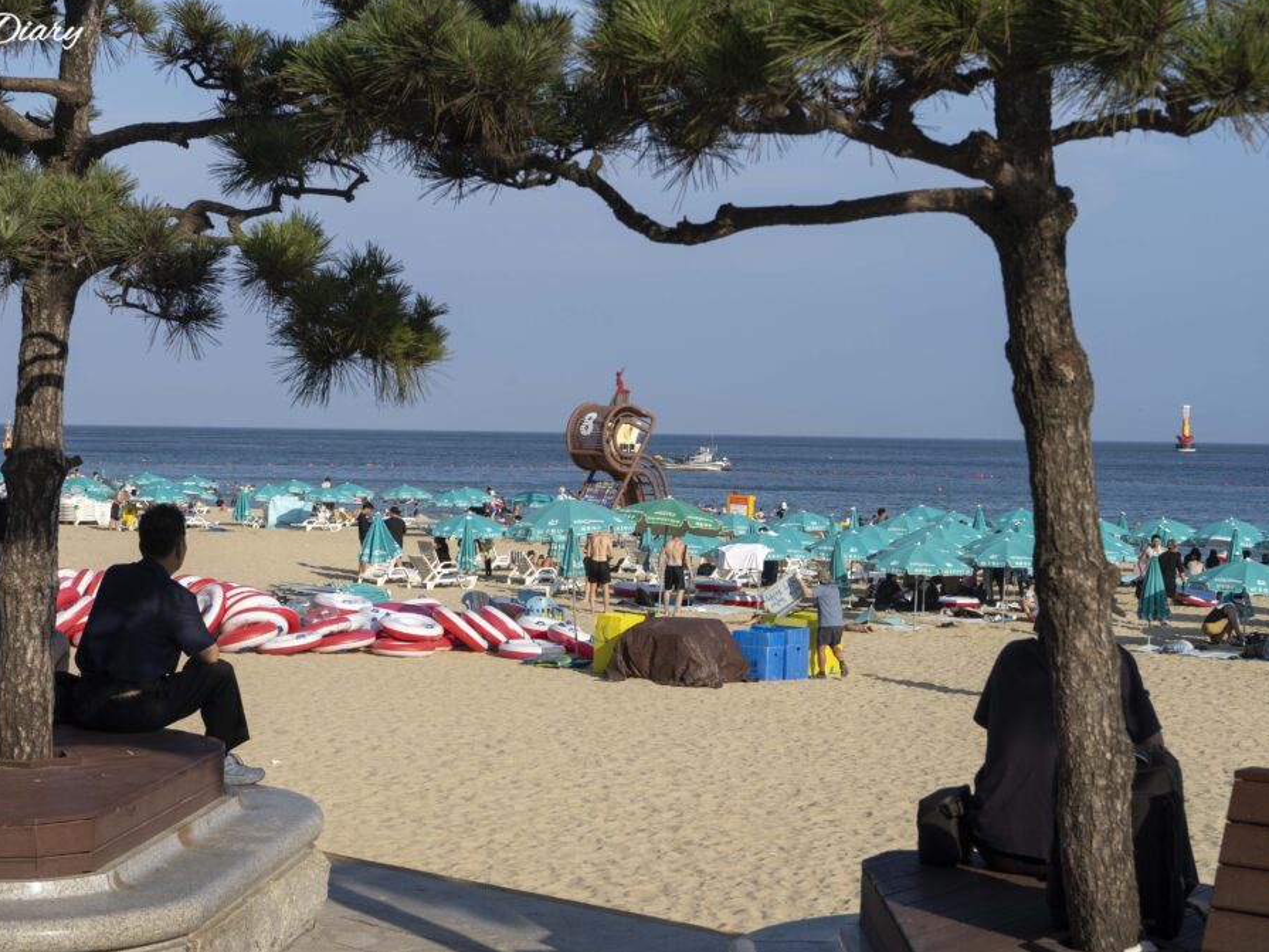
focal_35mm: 66
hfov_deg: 29.4
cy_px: 470
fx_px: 2419
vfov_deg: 22.2
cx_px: 583
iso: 100
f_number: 11
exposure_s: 1/160
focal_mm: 60
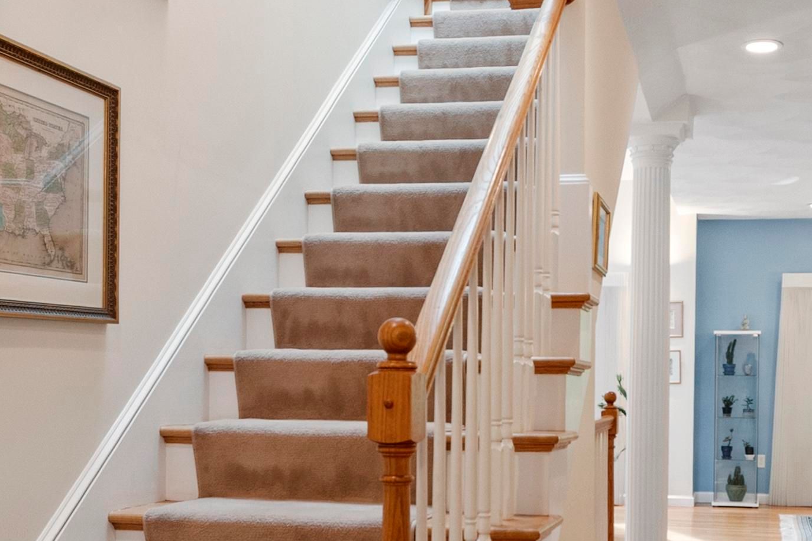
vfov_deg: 31.0
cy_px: 358
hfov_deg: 44.1
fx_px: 970
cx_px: 596
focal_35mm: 43
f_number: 8
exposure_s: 1/1.67
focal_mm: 10
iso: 320
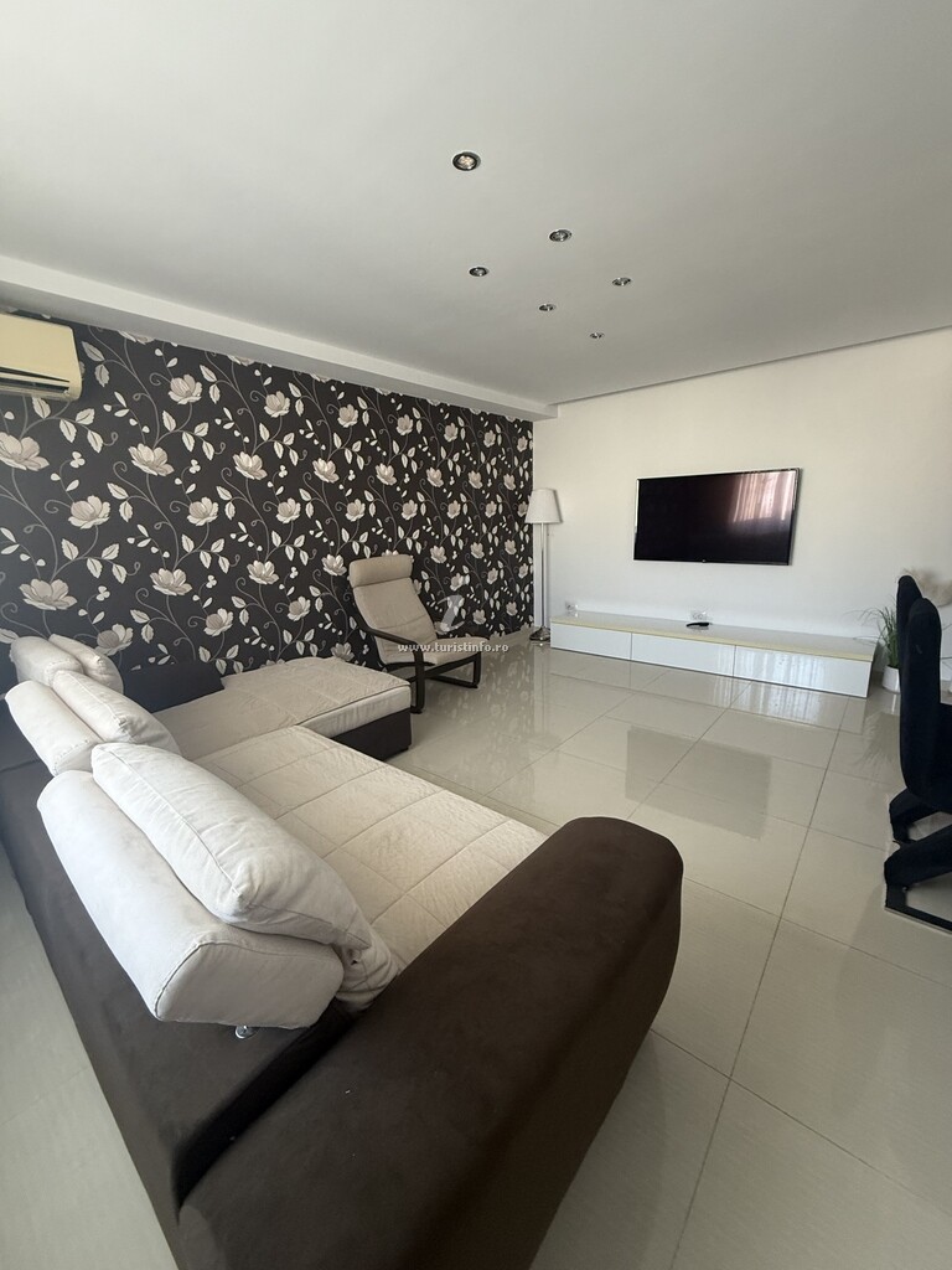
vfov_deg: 102.1
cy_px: 635
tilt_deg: -11.9
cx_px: 476
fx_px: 513
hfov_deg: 85.7
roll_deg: +1.3
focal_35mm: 14
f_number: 2.2
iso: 320
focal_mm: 2.22
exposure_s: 1/88
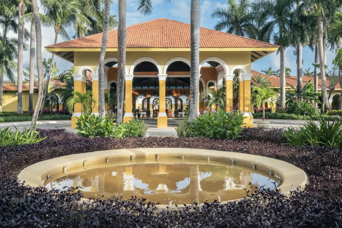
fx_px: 314
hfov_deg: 57.2
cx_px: 171
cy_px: 114
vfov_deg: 40.0
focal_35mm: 33
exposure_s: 1/160
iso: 400
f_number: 10
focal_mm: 21.9
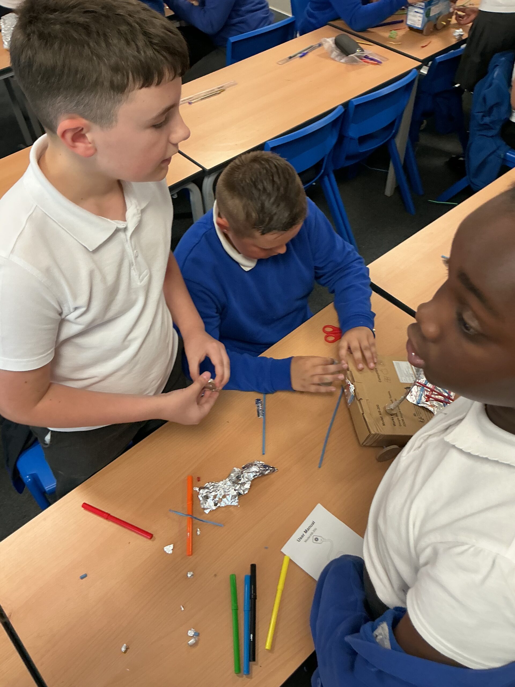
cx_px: 258
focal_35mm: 29
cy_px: 344
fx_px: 575
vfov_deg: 61.7
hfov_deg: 48.2
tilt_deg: -51.1
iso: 100
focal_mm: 3
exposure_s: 1/60
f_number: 1.8
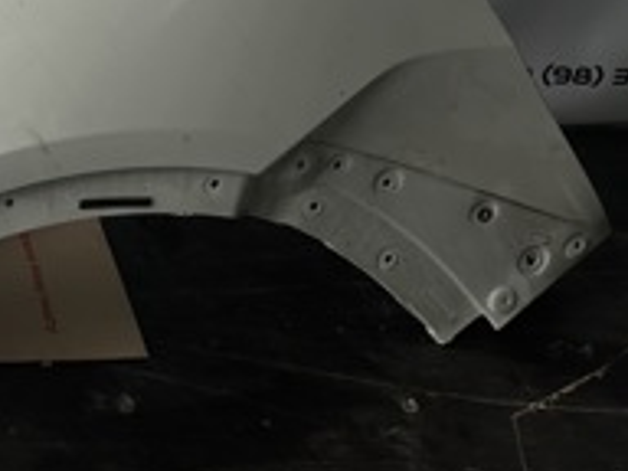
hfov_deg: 20.6
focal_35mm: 80
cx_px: -327
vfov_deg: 17.0
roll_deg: +3.1
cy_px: -191
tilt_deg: -26.1
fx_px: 1451
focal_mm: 6.86
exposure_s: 1/301
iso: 80
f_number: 1.78
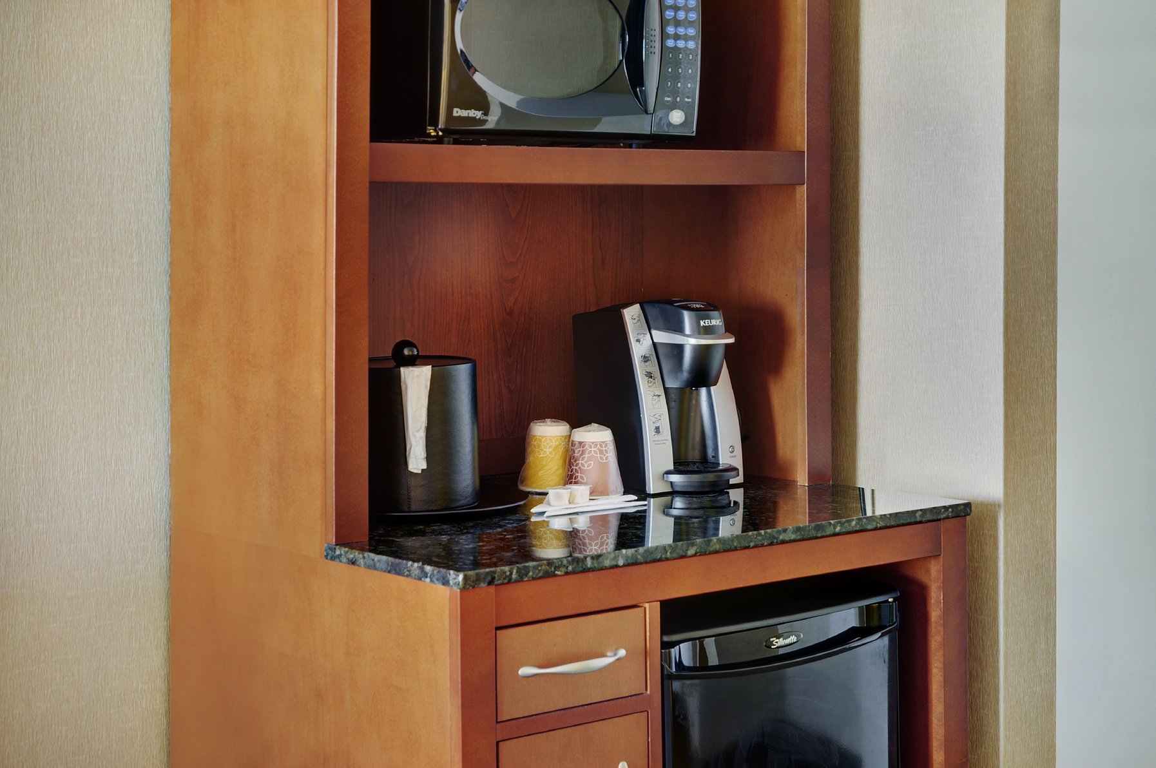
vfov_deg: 22.6
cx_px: 578
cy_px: 384
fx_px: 1925
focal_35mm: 60
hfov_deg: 33.4
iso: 200
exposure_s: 1/2
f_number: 8
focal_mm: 40
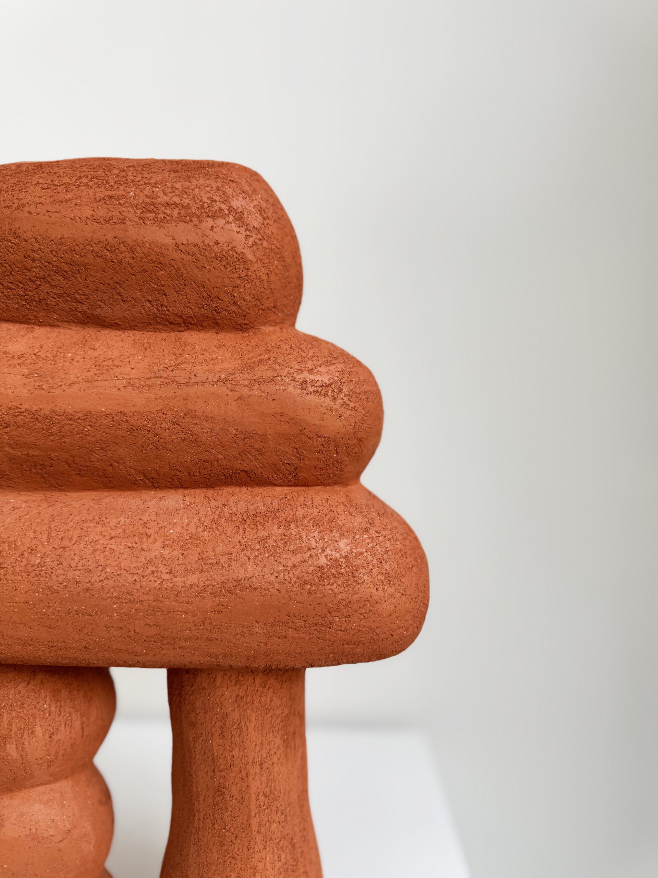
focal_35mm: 24
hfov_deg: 56.8
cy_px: 439
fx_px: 608
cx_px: 329
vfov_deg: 71.6
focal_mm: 6.76
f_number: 1.78
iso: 100
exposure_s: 1/121
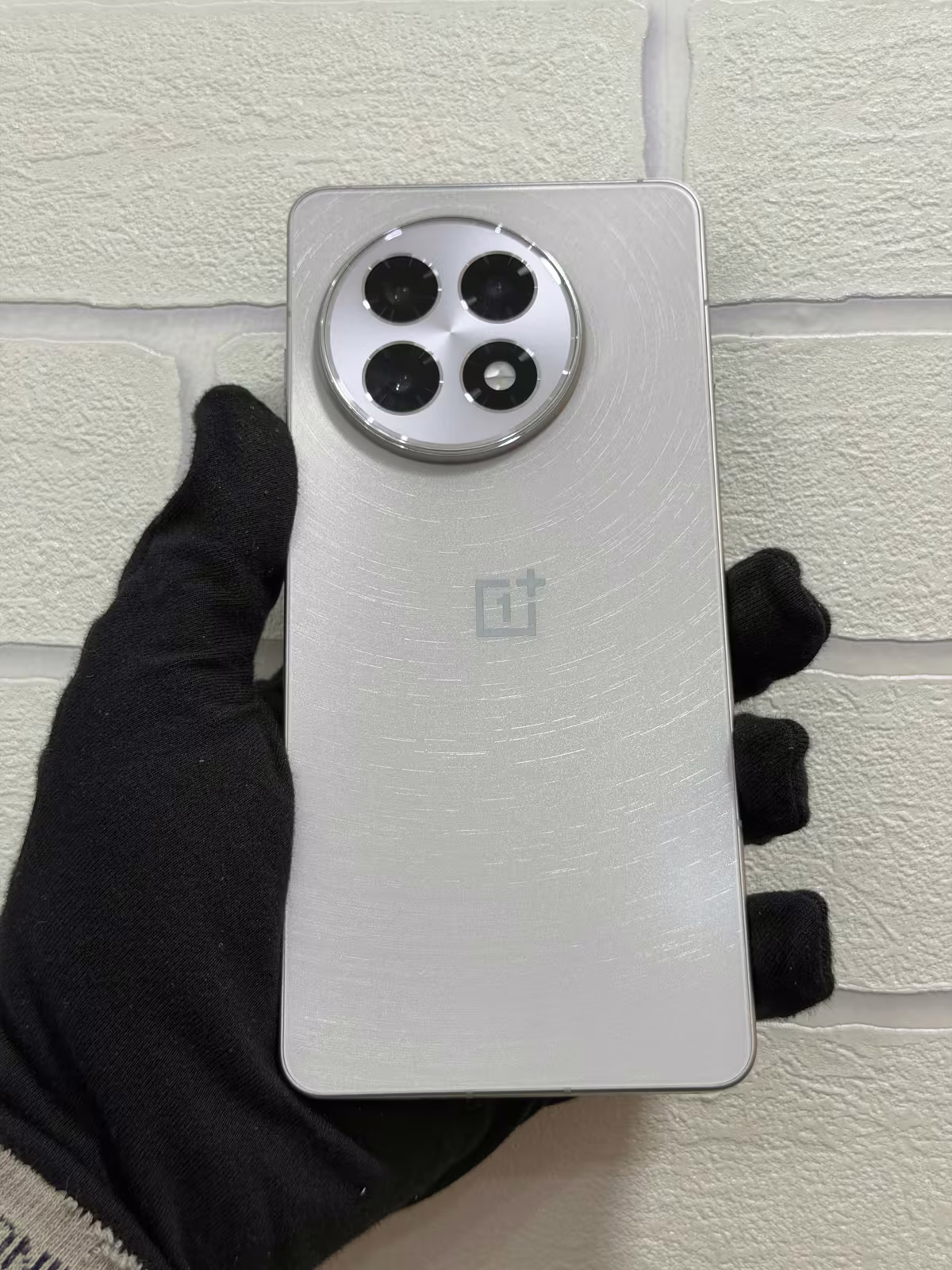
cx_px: 476
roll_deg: +0.1
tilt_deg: +3.8
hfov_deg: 30.3
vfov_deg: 39.7
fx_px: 1760
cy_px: 635
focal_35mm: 48
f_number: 1.78
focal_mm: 6.76
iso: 50
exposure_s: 1/50
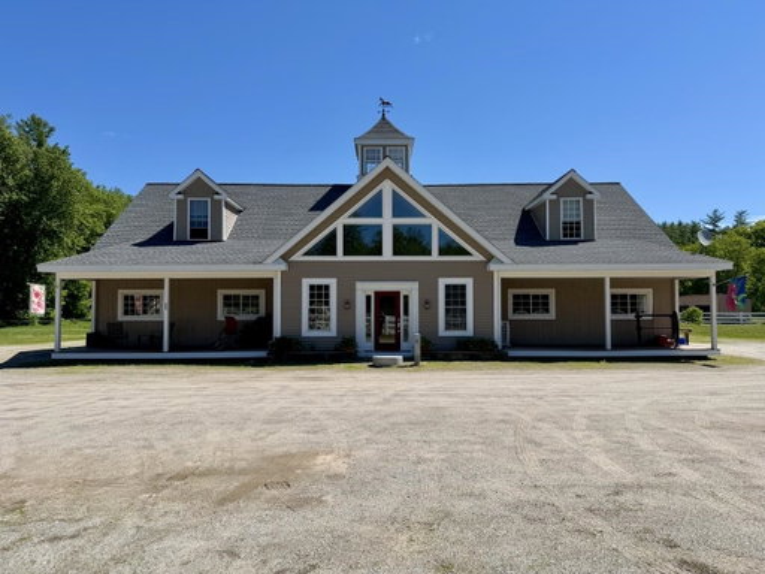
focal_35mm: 24
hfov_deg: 71.6
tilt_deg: +1.9
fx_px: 530
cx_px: 382
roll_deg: +0.1
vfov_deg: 56.8
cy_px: 287
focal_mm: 6.76
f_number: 1.78
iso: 80
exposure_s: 1/5714
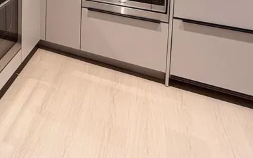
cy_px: -71
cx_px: -18
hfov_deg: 40.8
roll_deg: +0.2
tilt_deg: -4.6
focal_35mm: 40
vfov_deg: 25.2
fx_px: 276
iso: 250
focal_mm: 2.22
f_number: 2.2
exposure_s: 1/120
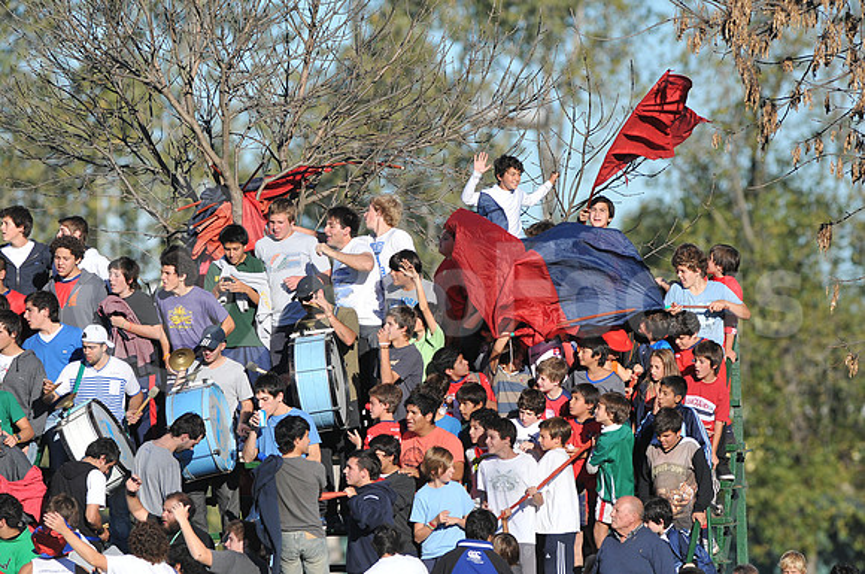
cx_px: 432
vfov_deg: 3.0
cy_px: 287
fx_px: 10797
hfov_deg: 4.6
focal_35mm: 450
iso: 400
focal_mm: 300
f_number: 3.2
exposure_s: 1/5000
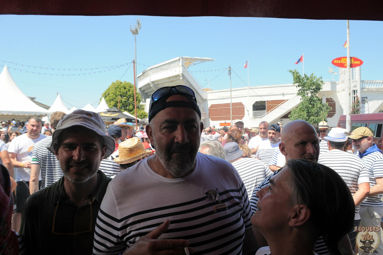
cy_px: 128
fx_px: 319
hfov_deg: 62.0
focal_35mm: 30
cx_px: 192
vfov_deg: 43.5
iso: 200
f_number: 8
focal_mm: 20
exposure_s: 1/250
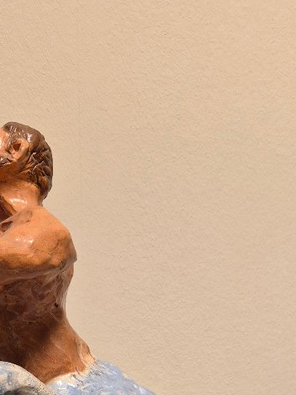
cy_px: 480
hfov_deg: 25.2
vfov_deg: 28.6
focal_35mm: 58
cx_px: 136
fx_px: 661
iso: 160
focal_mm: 5.4
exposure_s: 1/100
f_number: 1.8
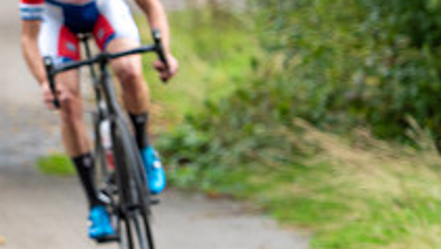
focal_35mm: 461
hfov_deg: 4.6
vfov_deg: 2.6
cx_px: -264
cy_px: 63
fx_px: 5394
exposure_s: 1/500
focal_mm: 130
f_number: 3.2
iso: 250
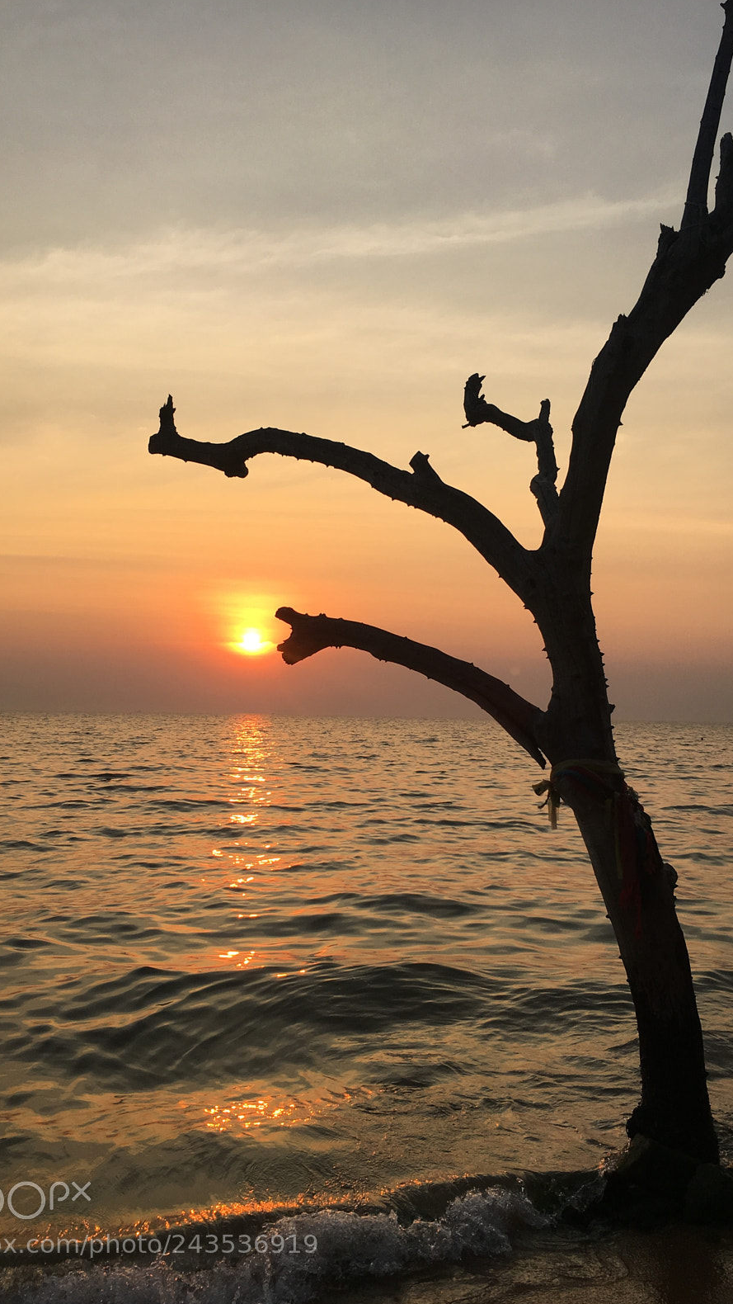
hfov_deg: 36.7
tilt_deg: +3.7
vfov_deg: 61.0
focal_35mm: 32
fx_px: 1105
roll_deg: -1.4
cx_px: 381
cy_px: 649
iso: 25
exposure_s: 1/884
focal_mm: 4.15
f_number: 2.2
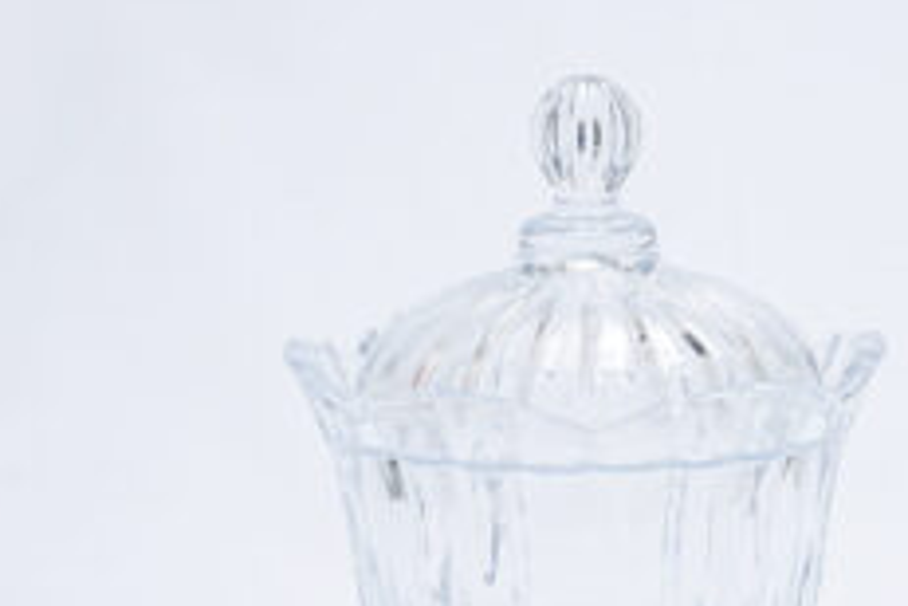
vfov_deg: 12.9
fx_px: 2673
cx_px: 625
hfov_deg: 19.2
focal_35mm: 106
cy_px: 458
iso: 3200
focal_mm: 57
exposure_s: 1/125
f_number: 13
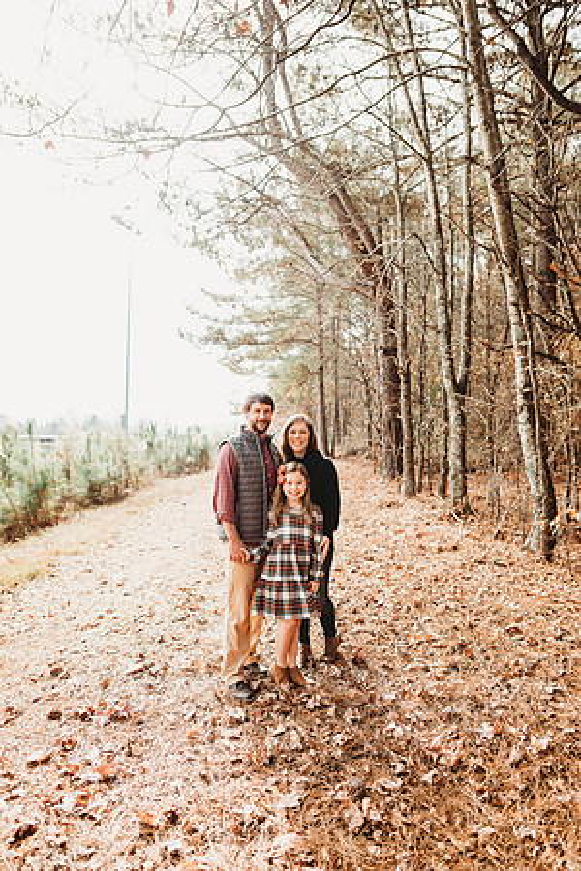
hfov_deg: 53.1
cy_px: 436
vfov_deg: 73.7
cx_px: 290
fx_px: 581
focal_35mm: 24
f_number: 2.5
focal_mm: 24
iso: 100
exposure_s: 1/500
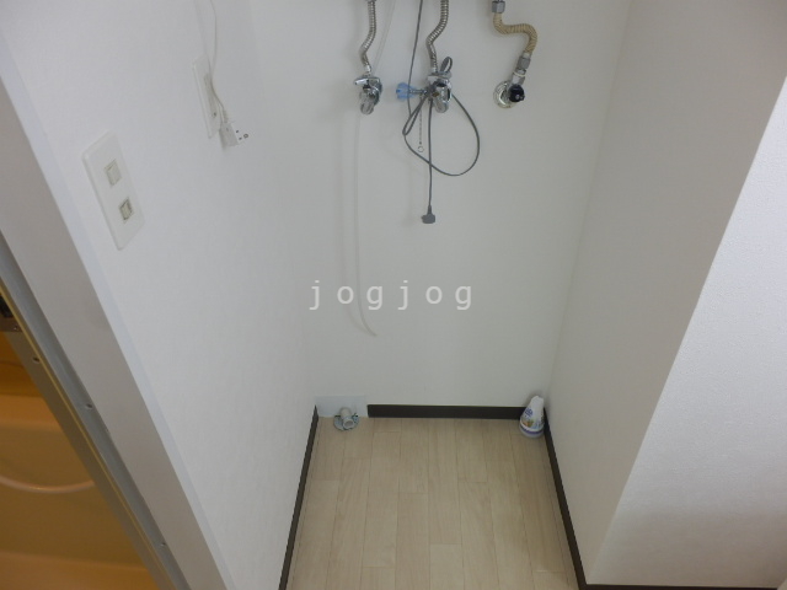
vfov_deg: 56.8
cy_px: 295
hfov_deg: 71.6
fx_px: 546
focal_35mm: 24
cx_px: 394
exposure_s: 1/30
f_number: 3
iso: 125
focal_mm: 4.2
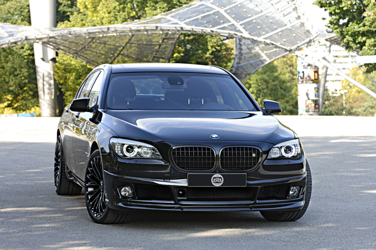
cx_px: 188
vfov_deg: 11.1
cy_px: 125
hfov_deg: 16.7
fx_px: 1283
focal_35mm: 123
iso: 100
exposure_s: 1/80
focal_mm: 82
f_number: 5.6
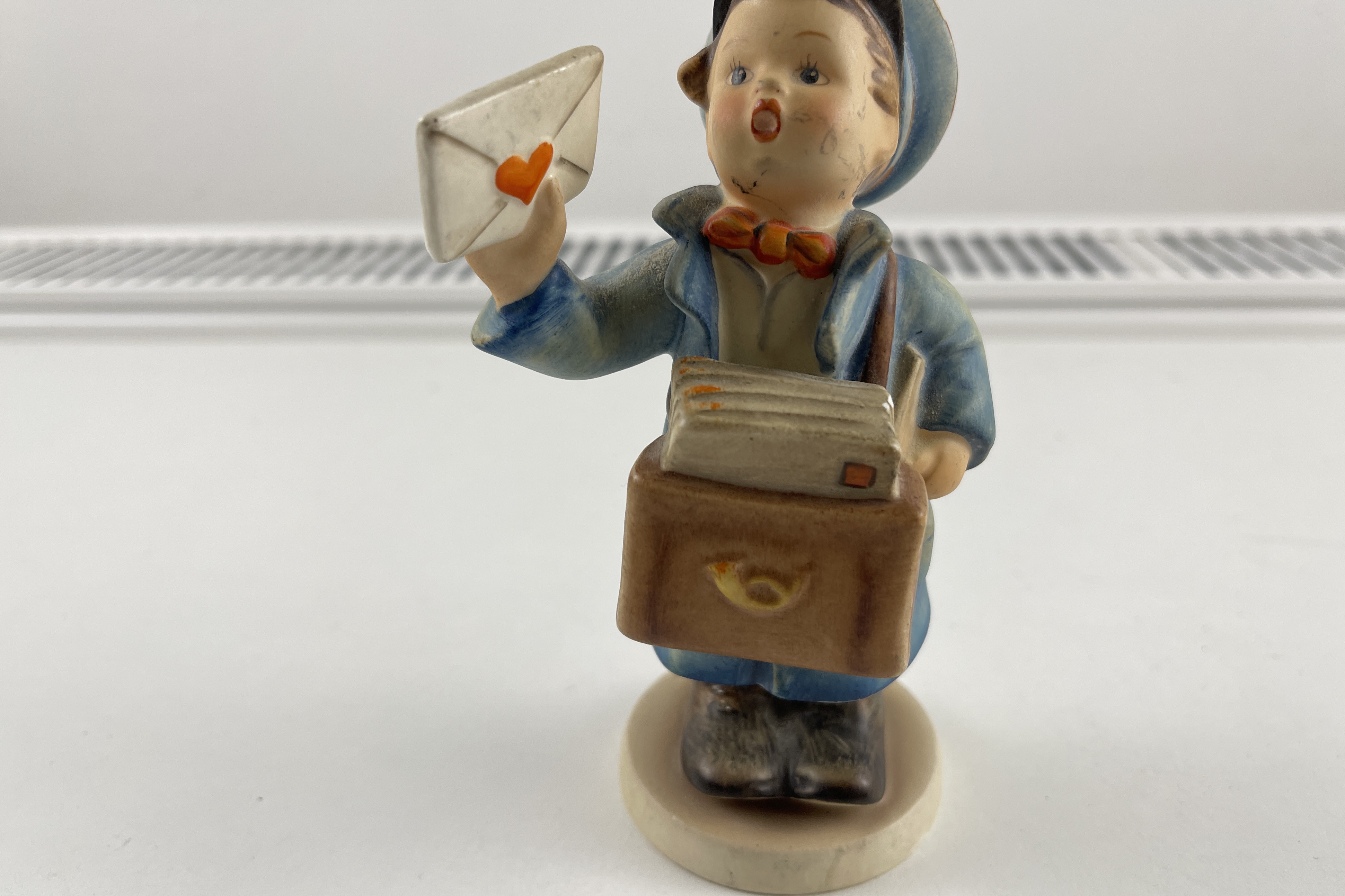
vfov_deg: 47.9
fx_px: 1009
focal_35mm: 27
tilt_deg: -24.0
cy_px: 402
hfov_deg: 67.4
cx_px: 667
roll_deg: +0.7
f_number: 1.6
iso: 32
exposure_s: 1/197
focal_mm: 5.1
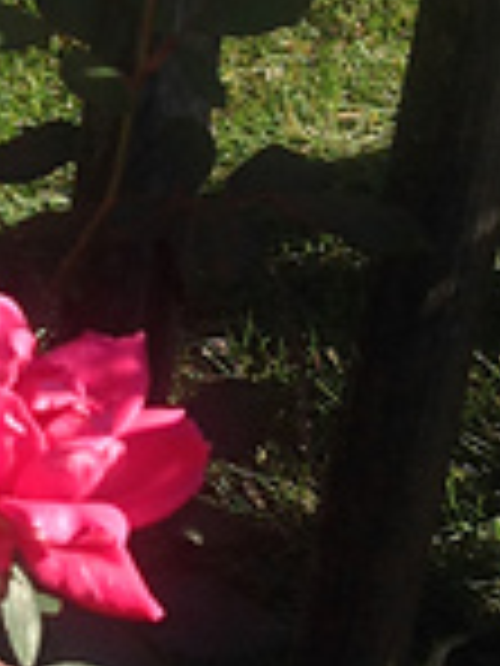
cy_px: -18
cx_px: -486
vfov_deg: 12.9
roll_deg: +1.6
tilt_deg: -28.5
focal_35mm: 151
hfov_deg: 9.2
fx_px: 2908
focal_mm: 4.28
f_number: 2.4
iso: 50
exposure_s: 1/840
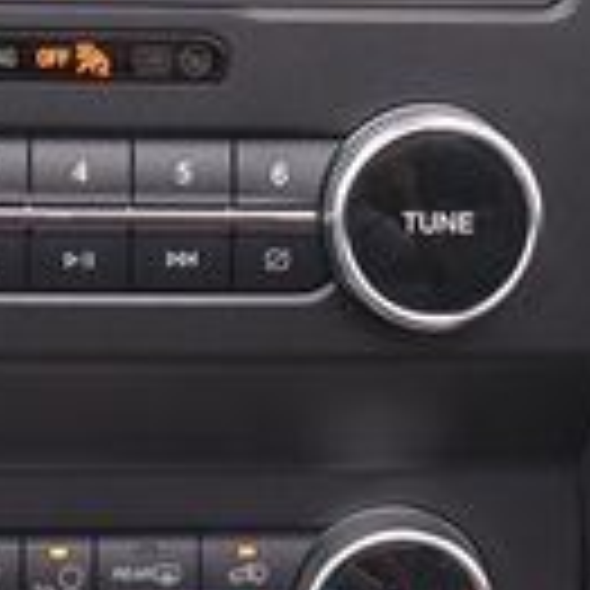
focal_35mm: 112
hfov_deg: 15.4
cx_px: 113
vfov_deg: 15.2
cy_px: -52
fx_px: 2160
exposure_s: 1/250
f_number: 4
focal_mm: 18
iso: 400
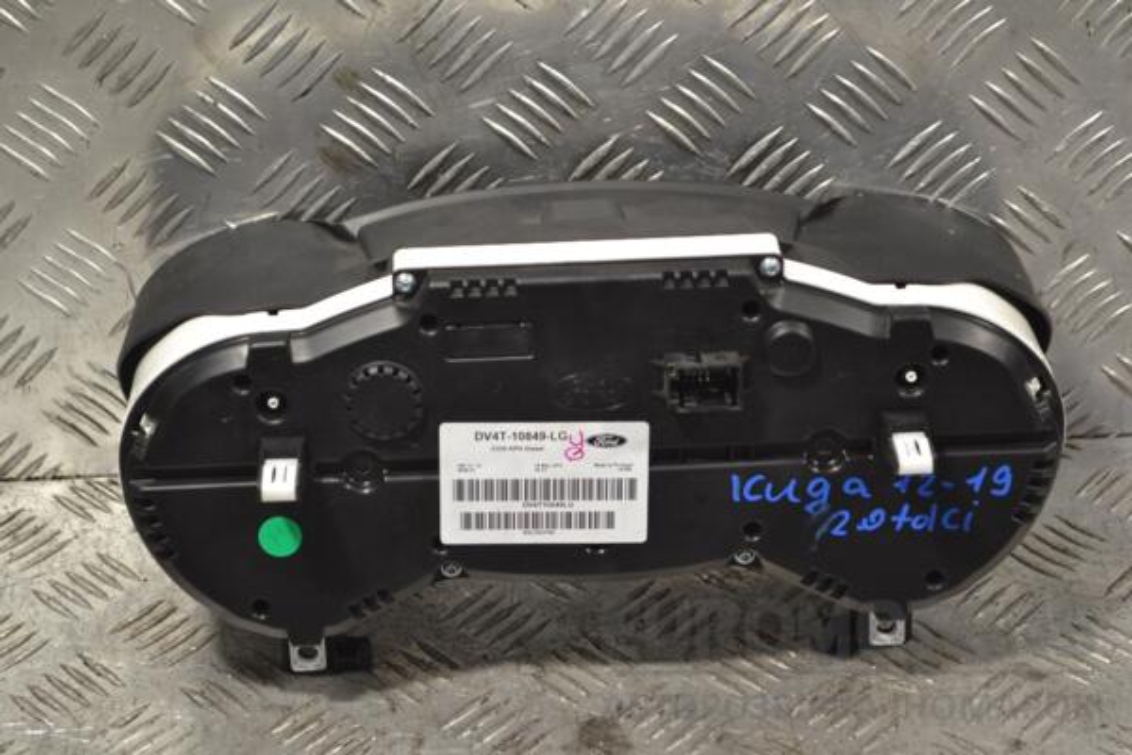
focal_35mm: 82
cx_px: 566
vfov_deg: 16.6
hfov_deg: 24.6
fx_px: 2594
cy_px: 378
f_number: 5.6
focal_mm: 55
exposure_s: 1/60
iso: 560
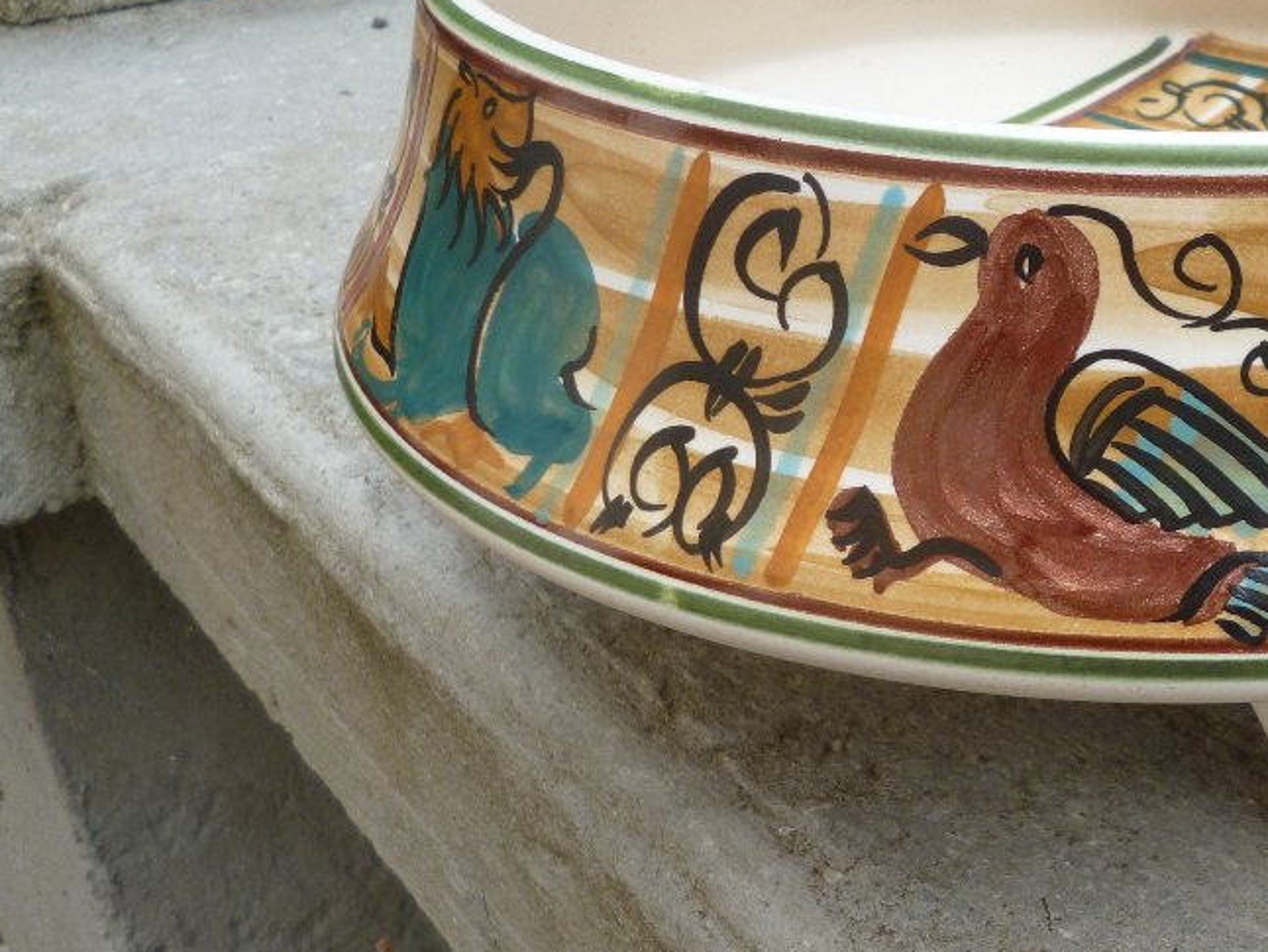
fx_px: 1905
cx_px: 1131
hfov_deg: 34.8
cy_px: 389
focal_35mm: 52
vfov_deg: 28.0
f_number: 3.1
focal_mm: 5
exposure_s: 1/250
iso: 100
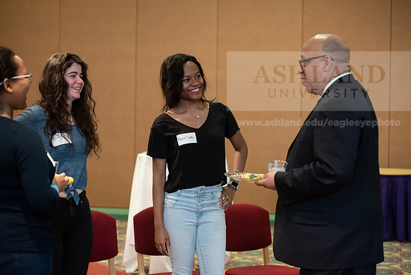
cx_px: 206
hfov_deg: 28.8
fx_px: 799
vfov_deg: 19.5
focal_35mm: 70
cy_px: 138
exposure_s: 1/200
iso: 2000
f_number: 3.2
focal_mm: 70
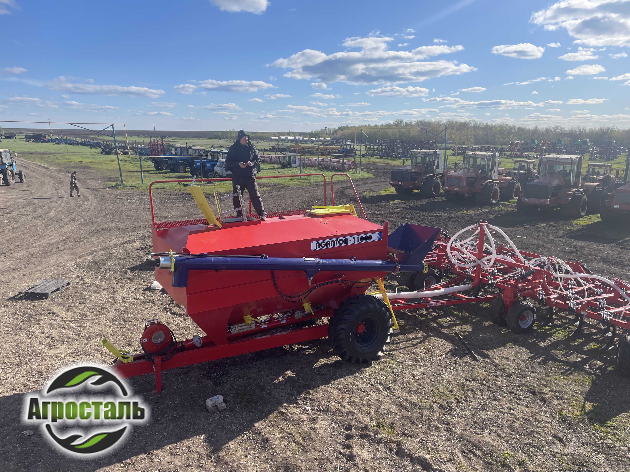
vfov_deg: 53.1
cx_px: 315
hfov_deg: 67.3
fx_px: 473
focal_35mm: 26
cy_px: 236
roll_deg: +0.7
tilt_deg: -12.3
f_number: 1.6
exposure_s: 1/3610
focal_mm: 4.2
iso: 32
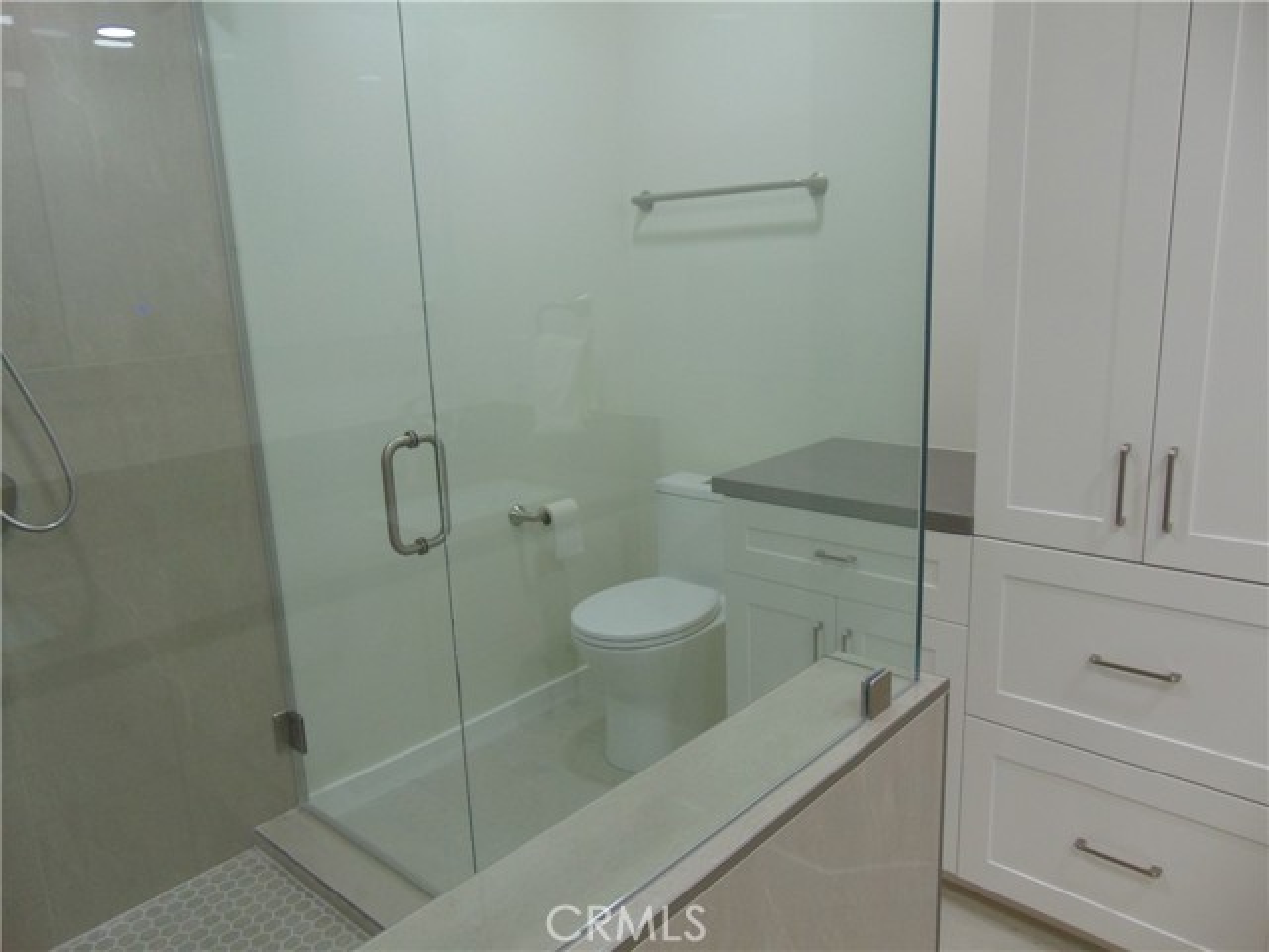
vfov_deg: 54.9
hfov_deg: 69.4
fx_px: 916
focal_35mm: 25
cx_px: 634
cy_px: 476
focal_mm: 4.5
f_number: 3
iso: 80
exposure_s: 1/30
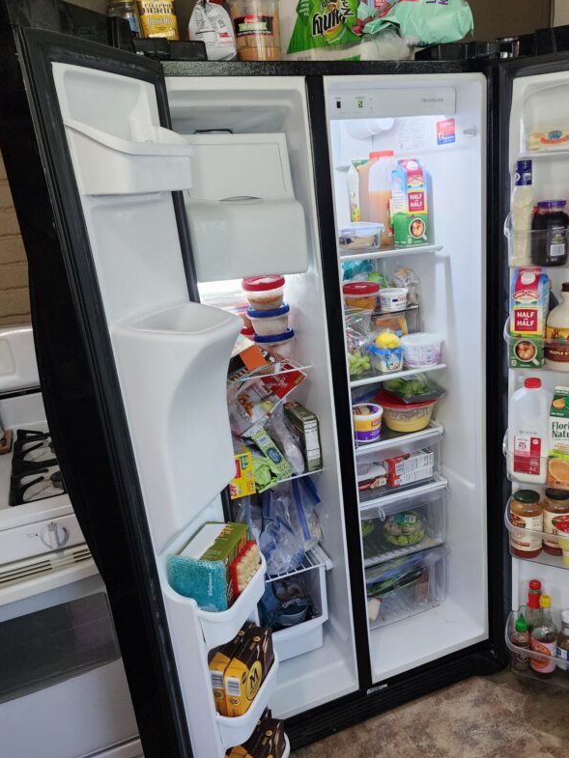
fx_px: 657
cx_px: 368
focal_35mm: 30
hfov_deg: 46.2
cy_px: 426
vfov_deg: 59.8
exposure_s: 1/120
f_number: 1.8
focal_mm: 6.4
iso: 500
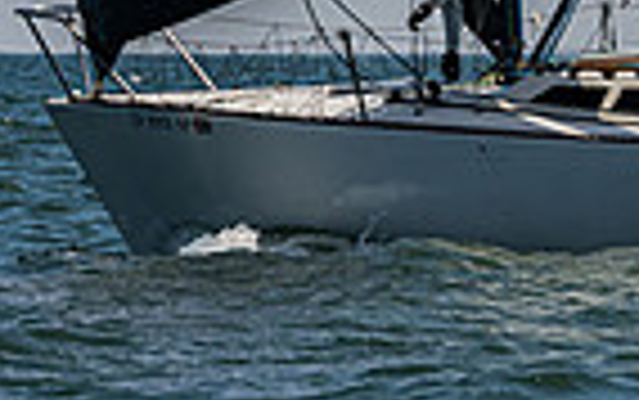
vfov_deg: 1.3
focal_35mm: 985
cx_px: 810
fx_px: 17167
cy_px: -365
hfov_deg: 2.1
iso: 400
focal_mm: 210
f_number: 8
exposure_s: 1/2500
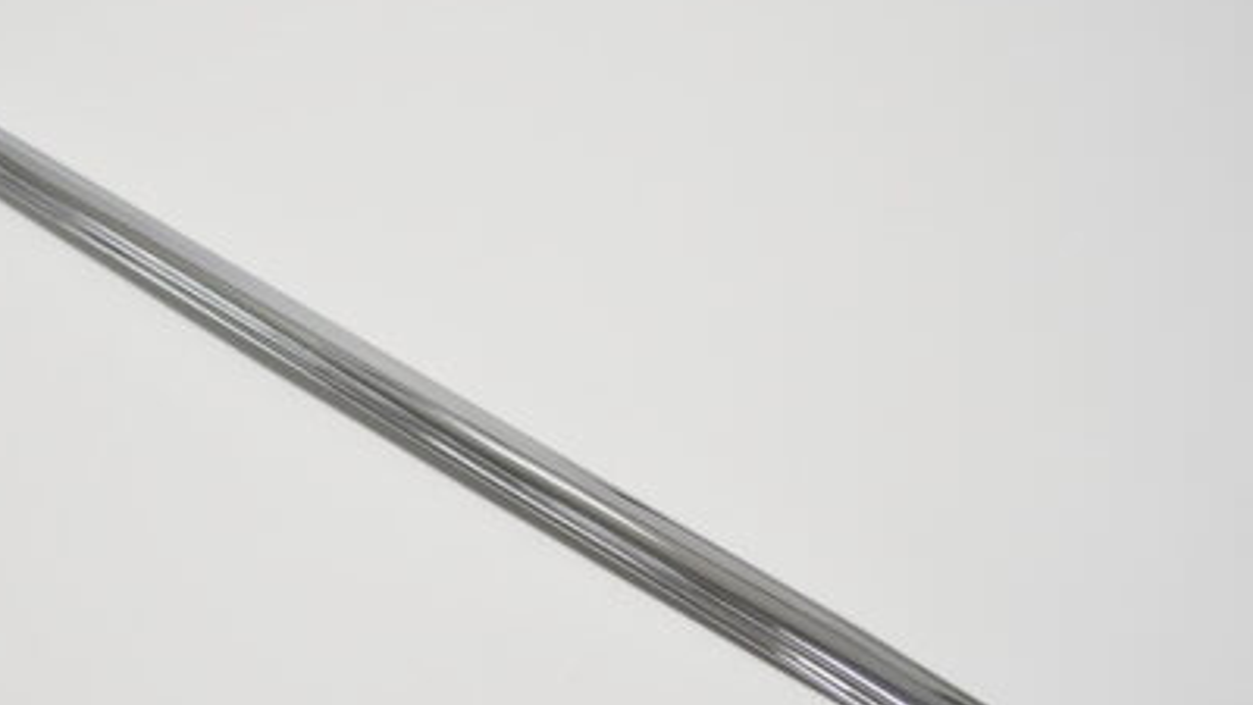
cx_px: 490
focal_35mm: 61
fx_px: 2017
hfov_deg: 34.4
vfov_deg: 19.8
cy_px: 439
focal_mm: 29
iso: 320
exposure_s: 1/100
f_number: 2.8
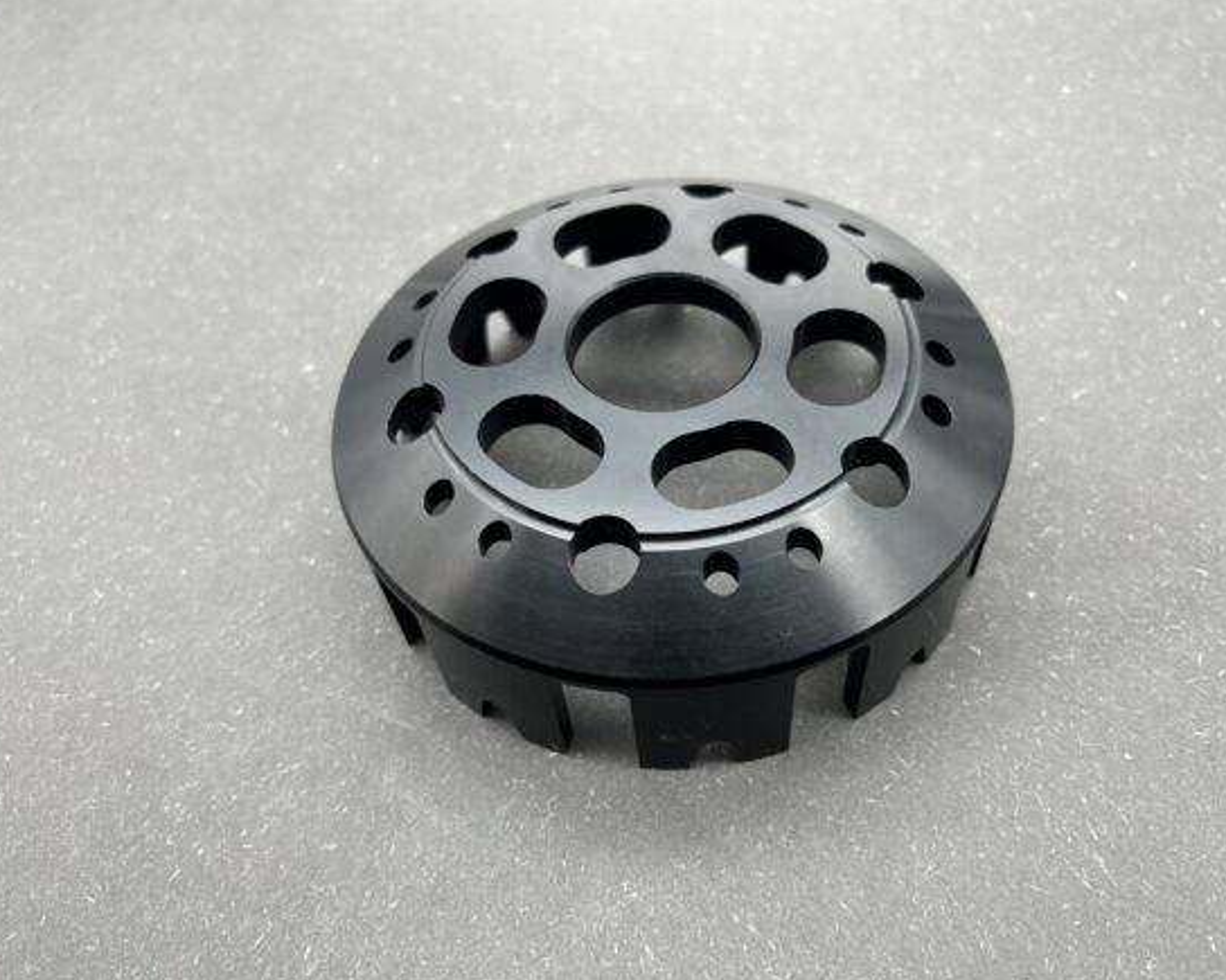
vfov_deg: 51.5
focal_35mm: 28
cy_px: 489
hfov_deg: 62.2
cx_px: 642
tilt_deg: -51.3
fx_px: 1016
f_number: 1.5
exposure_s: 1/100
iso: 50
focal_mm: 5.7
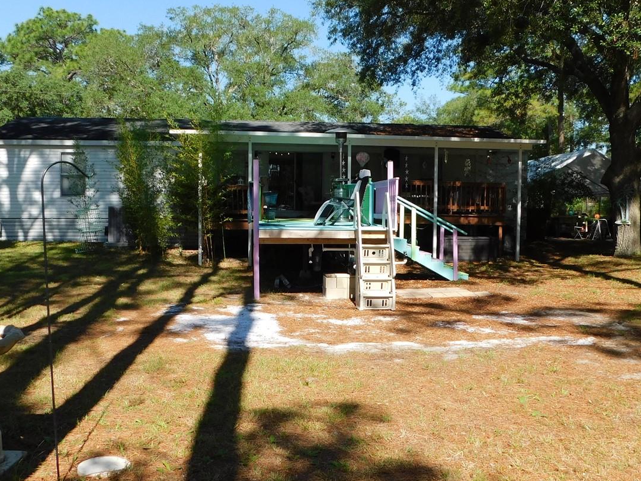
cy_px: 240
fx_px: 630
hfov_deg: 53.9
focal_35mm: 34
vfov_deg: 41.8
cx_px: 299
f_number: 3
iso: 125
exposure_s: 1/1000
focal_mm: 4
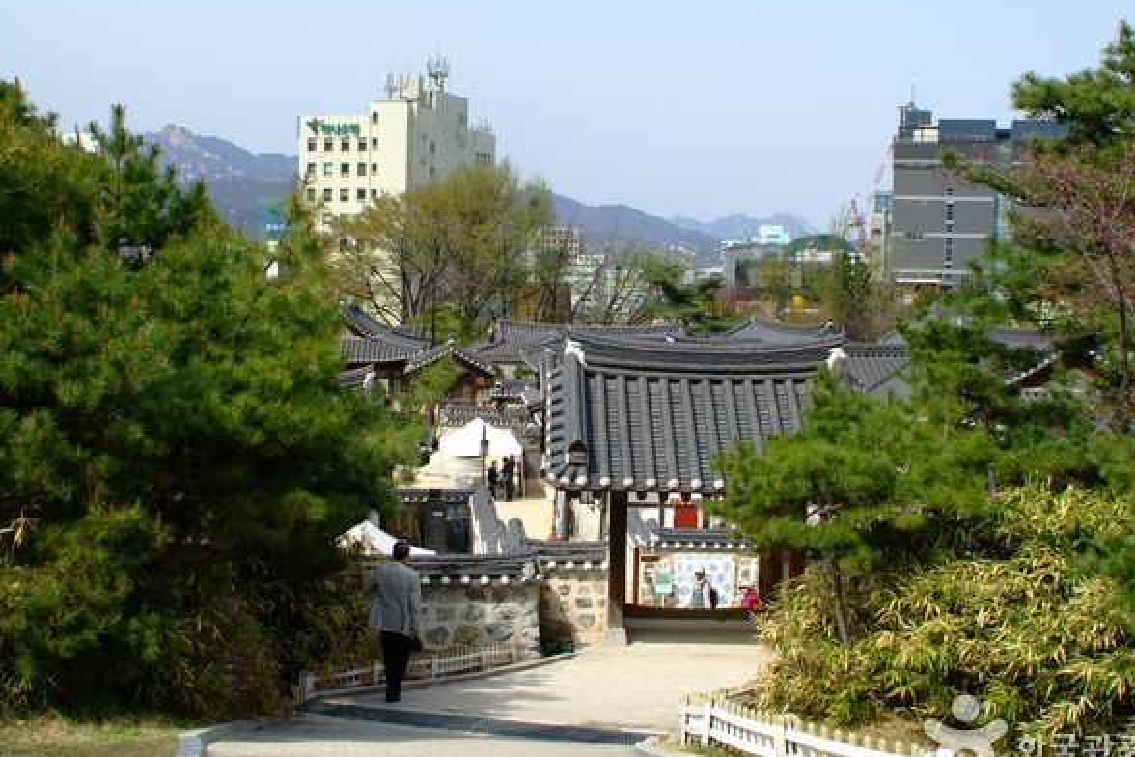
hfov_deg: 39.6
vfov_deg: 27.0
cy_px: 367
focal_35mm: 50
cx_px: 567
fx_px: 1576
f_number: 6.7
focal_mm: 28
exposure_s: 1/180
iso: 100
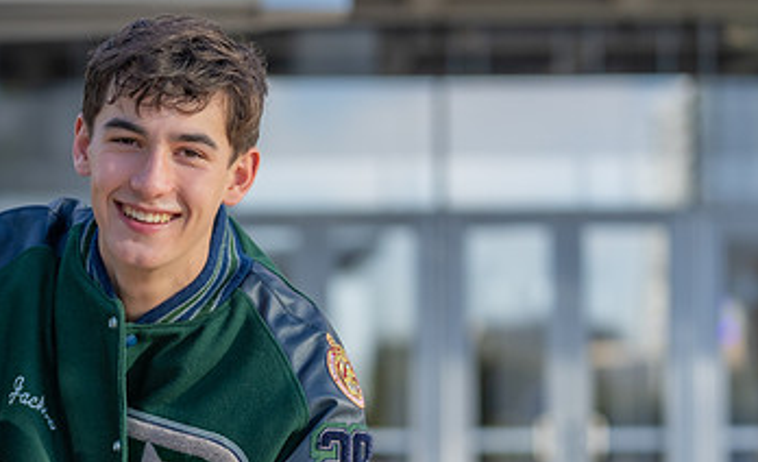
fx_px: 3138
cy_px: 377
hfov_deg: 13.7
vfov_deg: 8.4
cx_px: 164
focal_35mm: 153
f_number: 2.8
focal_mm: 86
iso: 200
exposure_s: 1/500
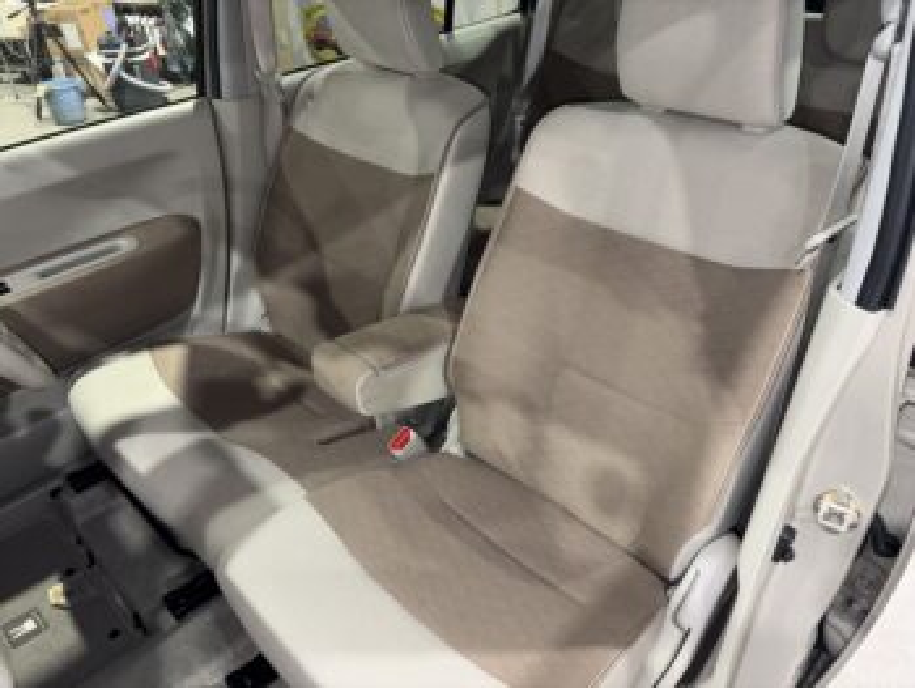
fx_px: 688
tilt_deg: -33.5
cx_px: 458
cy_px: 344
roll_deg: +4.0
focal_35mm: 26
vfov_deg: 53.1
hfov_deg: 67.3
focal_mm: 5.96
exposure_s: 1/17
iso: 40
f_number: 1.6
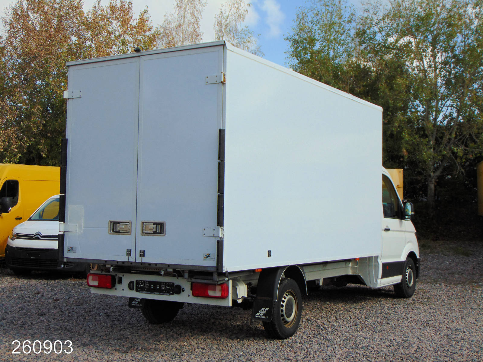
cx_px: 242
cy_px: 181
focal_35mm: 50
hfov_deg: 38.2
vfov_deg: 29.1
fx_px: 698
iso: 80
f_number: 3.5
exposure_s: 1/1000
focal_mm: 9
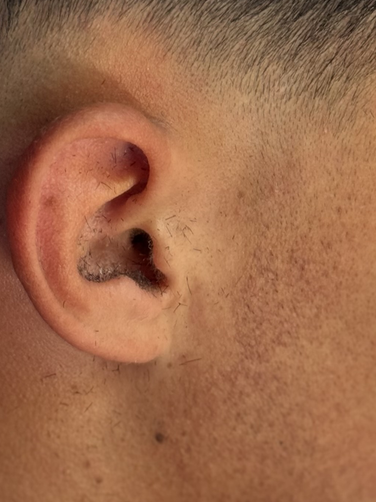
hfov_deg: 10.4
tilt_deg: -12.1
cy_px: 3
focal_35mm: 143
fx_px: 2071
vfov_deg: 13.6
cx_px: 96
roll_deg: +14.5
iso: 100
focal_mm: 6.76
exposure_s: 1/92
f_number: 1.78
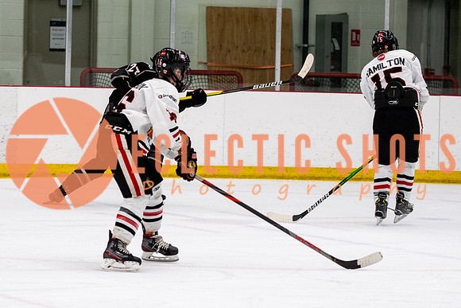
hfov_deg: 10.2
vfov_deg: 6.8
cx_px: 136
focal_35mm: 201
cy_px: 107
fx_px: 2574
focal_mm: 95
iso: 1600
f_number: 2.8
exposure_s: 1/640
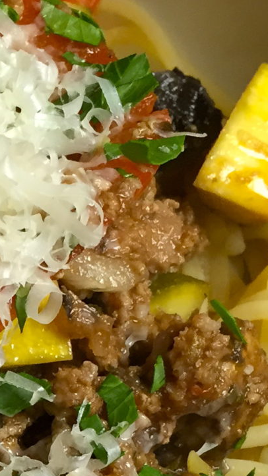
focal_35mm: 112
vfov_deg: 18.6
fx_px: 1415
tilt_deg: -55.4
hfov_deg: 10.3
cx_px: -171
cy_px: 474
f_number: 2.2
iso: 32
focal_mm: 4.15
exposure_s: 1/30
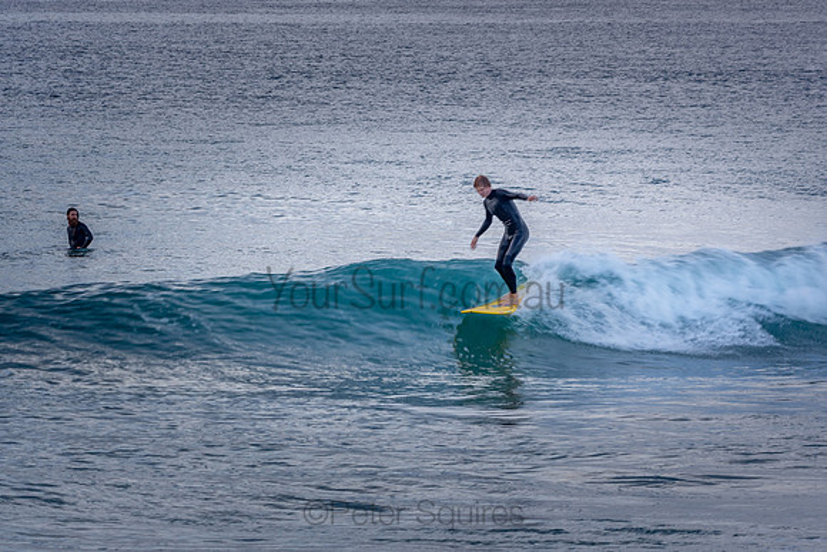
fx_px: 7787
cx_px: 385
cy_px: 250
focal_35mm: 339
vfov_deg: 4.1
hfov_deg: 6.1
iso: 100
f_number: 11
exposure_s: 1/40
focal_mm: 200
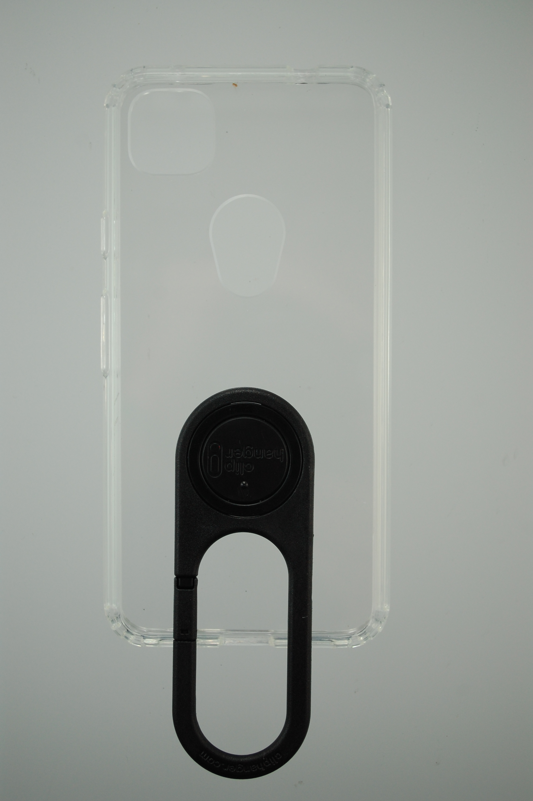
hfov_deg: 23.7
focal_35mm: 57
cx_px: 266
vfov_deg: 35.1
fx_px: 1268
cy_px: 400
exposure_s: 1/80
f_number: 5.3
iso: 400
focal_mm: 38
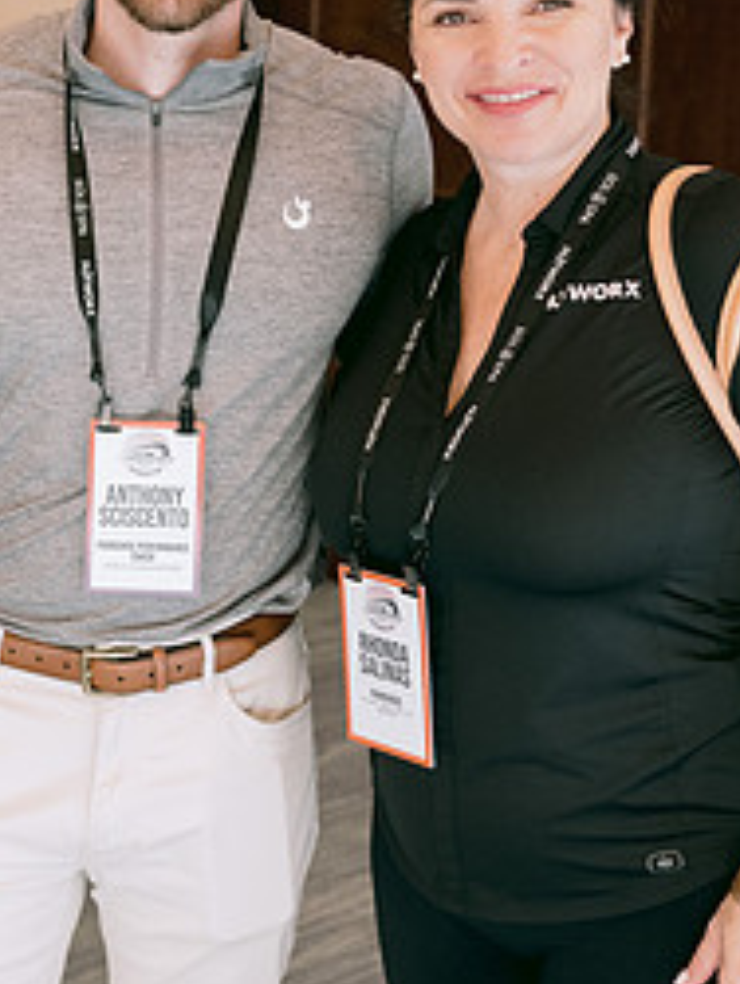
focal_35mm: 78
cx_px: 67
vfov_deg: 24.9
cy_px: 352
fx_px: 2219
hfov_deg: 18.6
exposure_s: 1/80
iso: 800
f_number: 3.5
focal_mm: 35
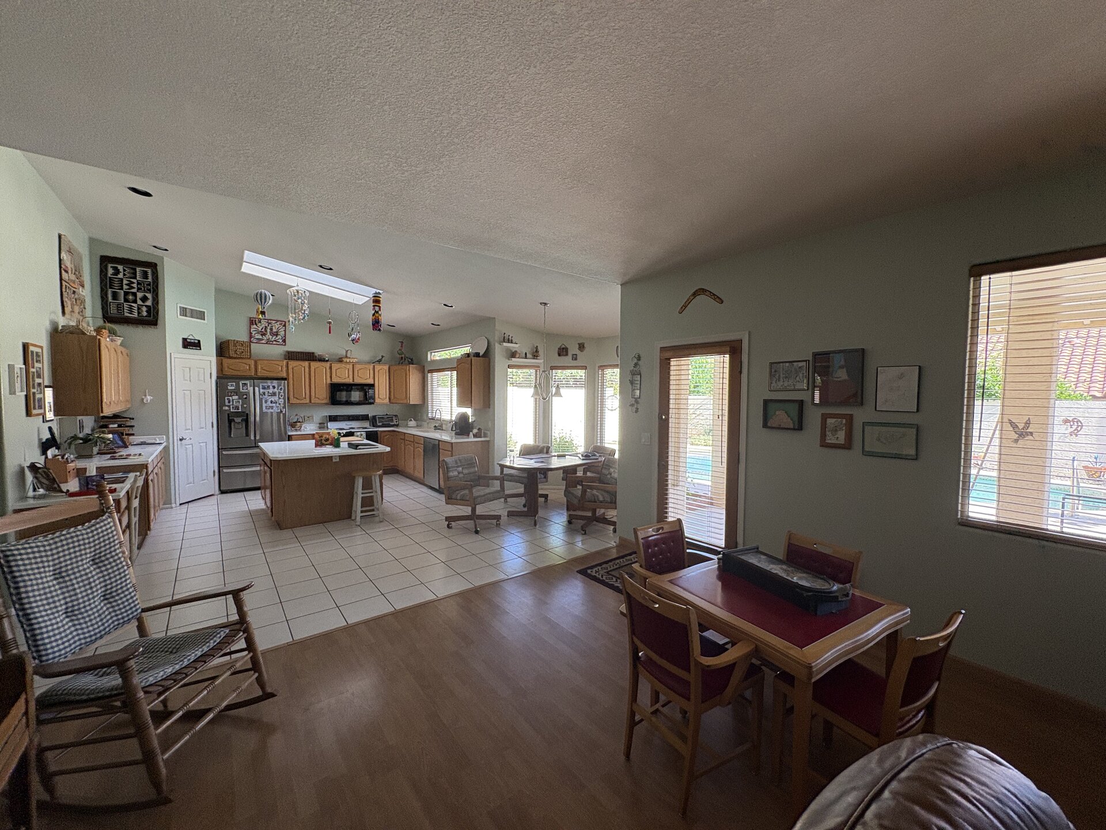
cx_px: 553
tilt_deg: -3.6
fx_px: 447
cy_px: 415
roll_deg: +0.6
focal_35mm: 14
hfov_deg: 102.1
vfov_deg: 85.7
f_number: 2.2
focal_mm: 2.22
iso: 50
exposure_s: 1/99
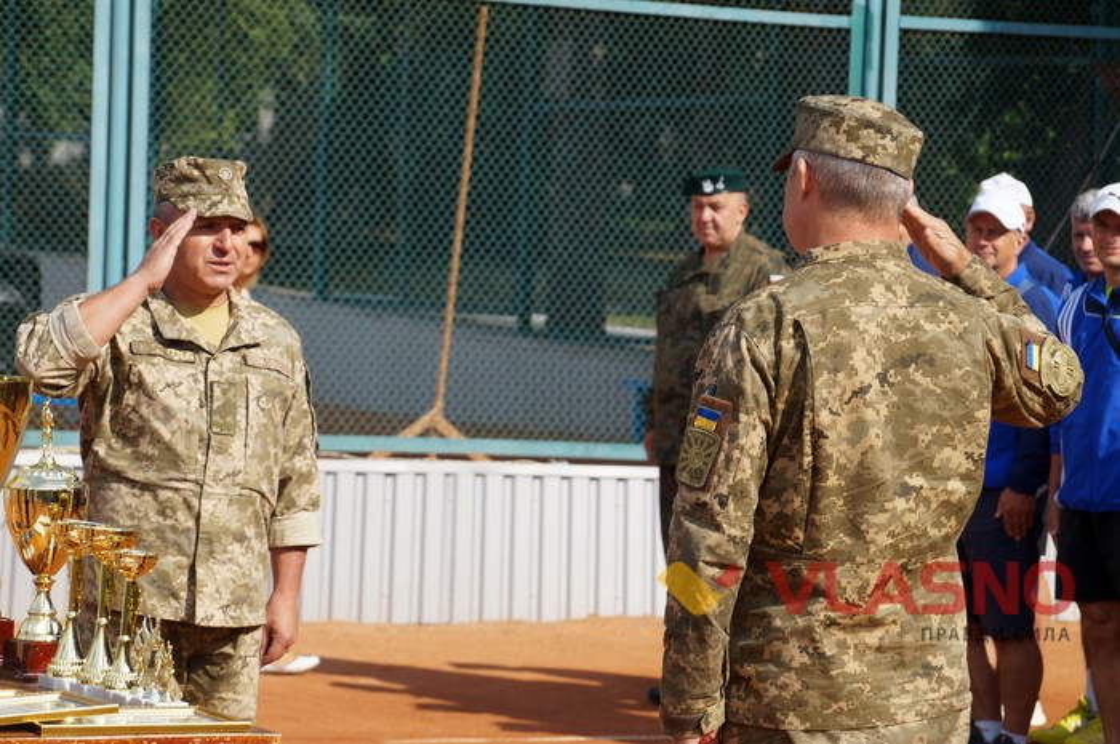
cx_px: 560
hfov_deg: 15.2
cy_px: 372
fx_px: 4195
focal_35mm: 135
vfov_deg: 10.1
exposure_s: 1/250
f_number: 7.1
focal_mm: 90
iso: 100
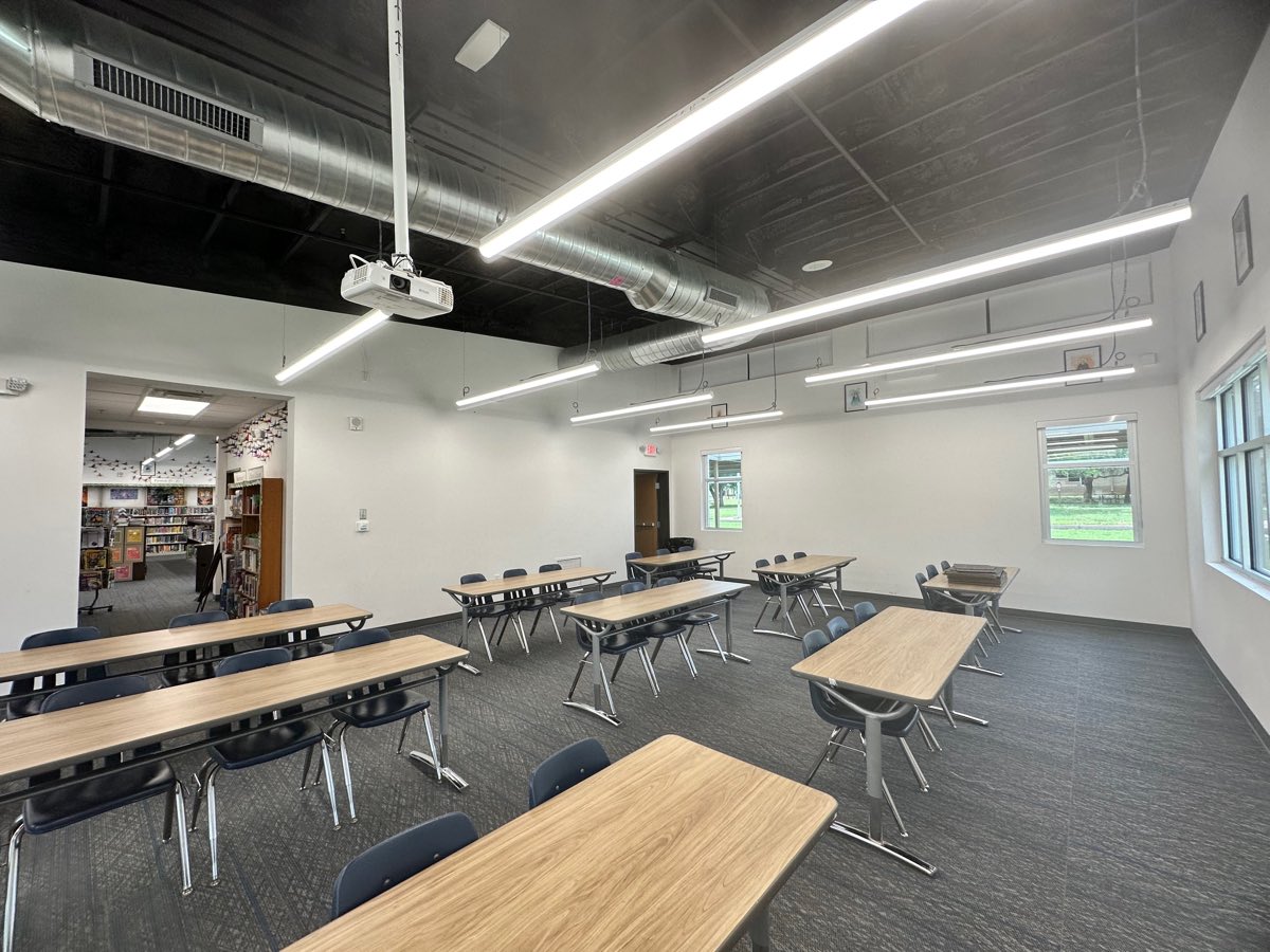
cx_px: 635
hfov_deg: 102.1
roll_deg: +1.0
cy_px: 476
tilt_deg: +3.4
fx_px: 514
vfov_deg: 85.7
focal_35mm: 14
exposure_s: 1/120
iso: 64
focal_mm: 2.22
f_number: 2.2
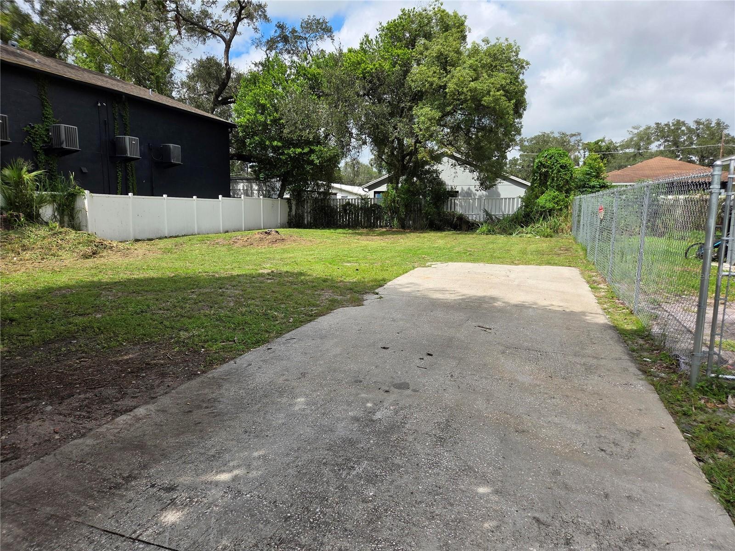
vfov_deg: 58.9
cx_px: 368
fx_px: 488
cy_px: 276
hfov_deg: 73.9
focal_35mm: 23
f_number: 1.8
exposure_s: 1/3882
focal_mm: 5.4
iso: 80
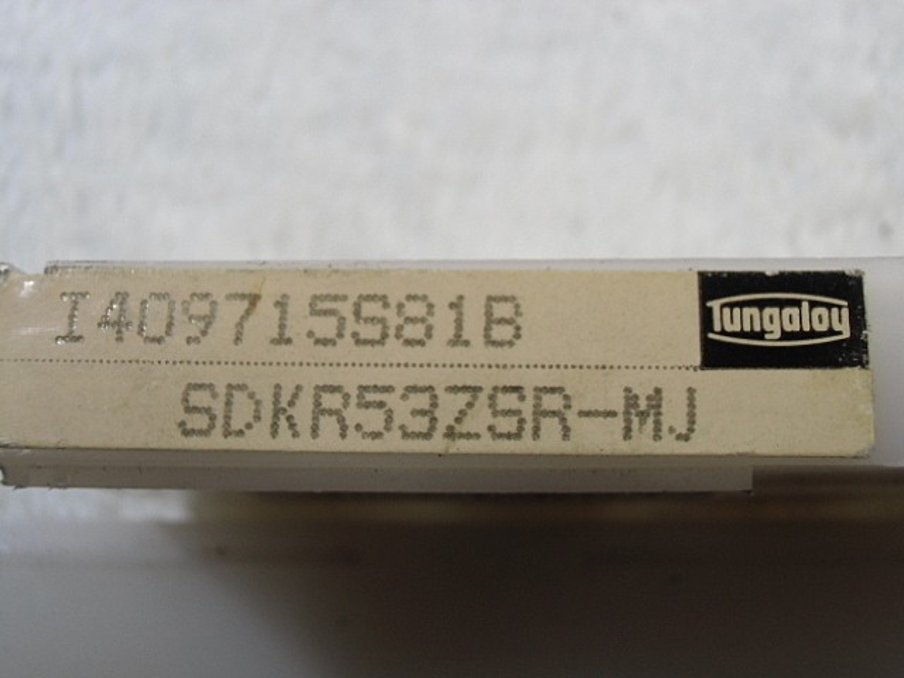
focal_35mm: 40
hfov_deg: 46.8
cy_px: 339
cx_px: 452
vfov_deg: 36.0
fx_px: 1045
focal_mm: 7.15
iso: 100
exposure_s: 1/80
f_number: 4
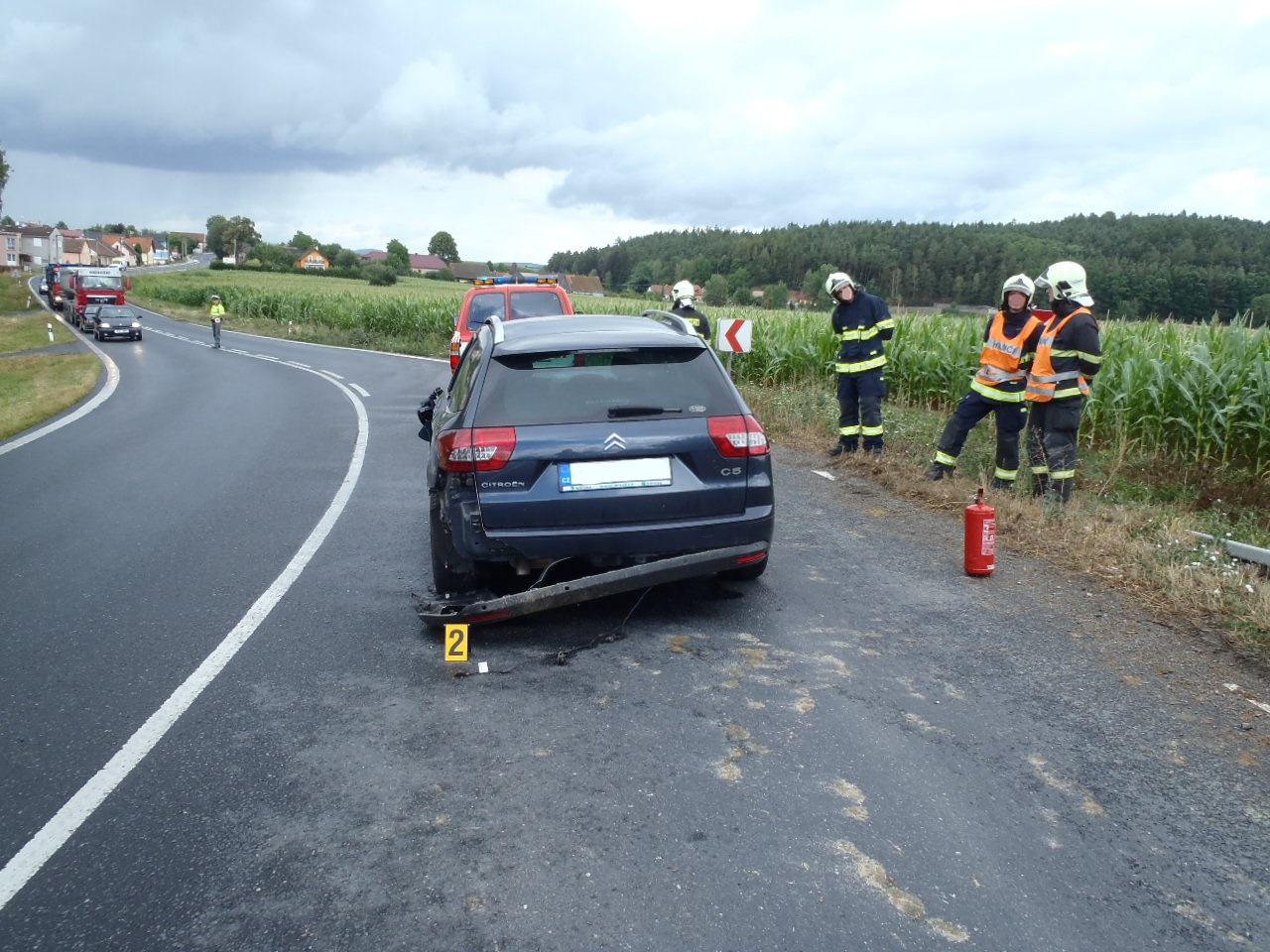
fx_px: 1027
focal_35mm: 28
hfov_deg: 63.4
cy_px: 476
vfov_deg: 49.7
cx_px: 635
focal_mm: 5
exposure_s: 1/200
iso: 80
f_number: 3.9
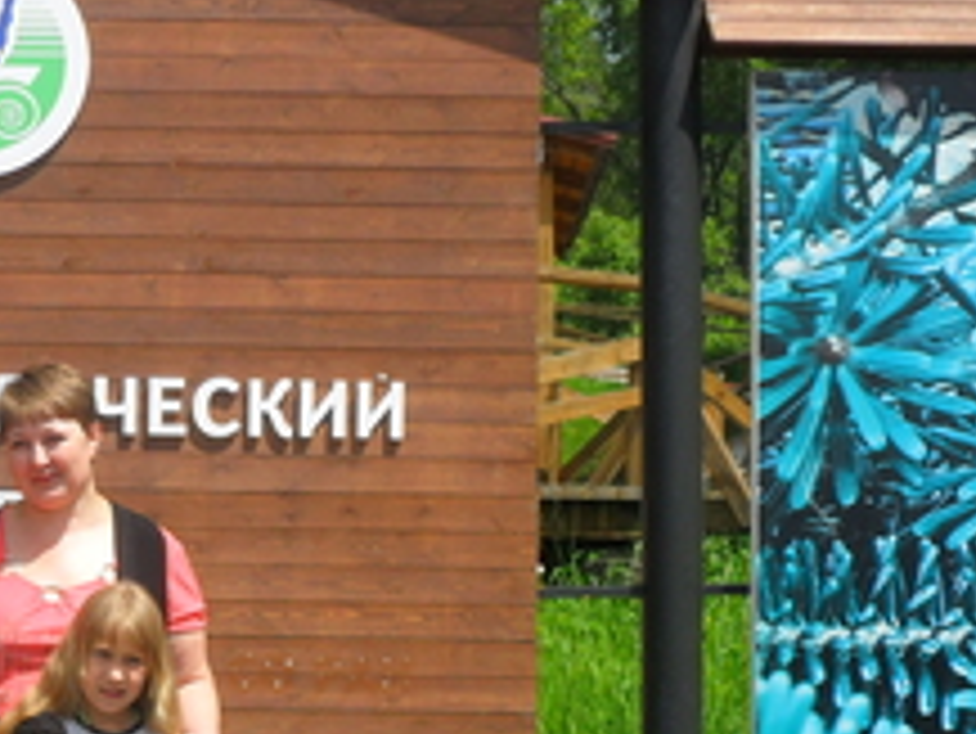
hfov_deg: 17.7
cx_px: -18
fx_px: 3047
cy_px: 585
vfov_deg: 13.7
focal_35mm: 108
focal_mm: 9.3
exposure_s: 1/500
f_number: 5
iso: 100
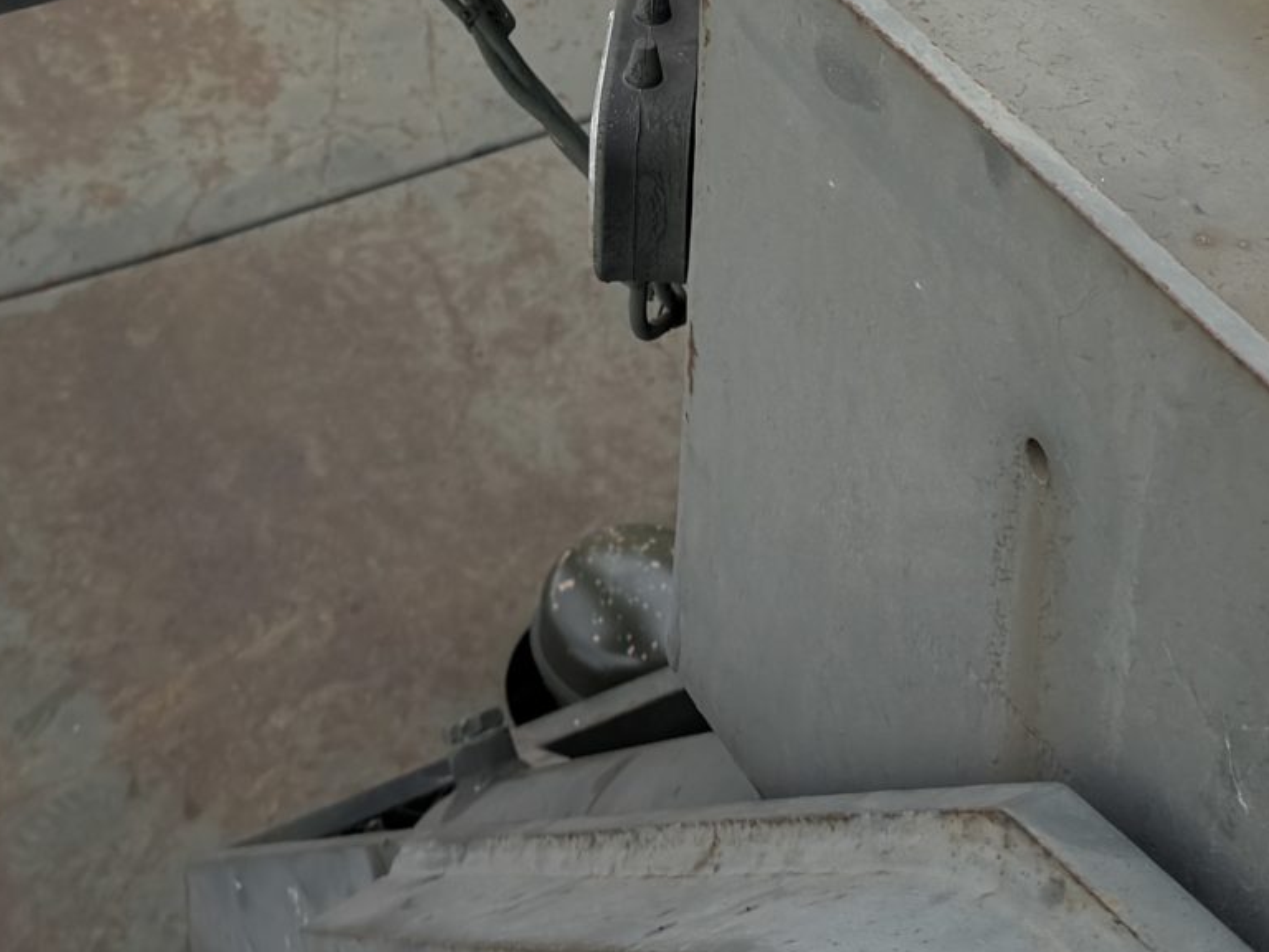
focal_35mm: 80
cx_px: 562
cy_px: -264
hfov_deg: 24.4
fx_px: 2933
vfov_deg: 17.4
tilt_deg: -29.6
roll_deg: -0.2
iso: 80
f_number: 1.78
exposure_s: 1/1271
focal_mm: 6.76
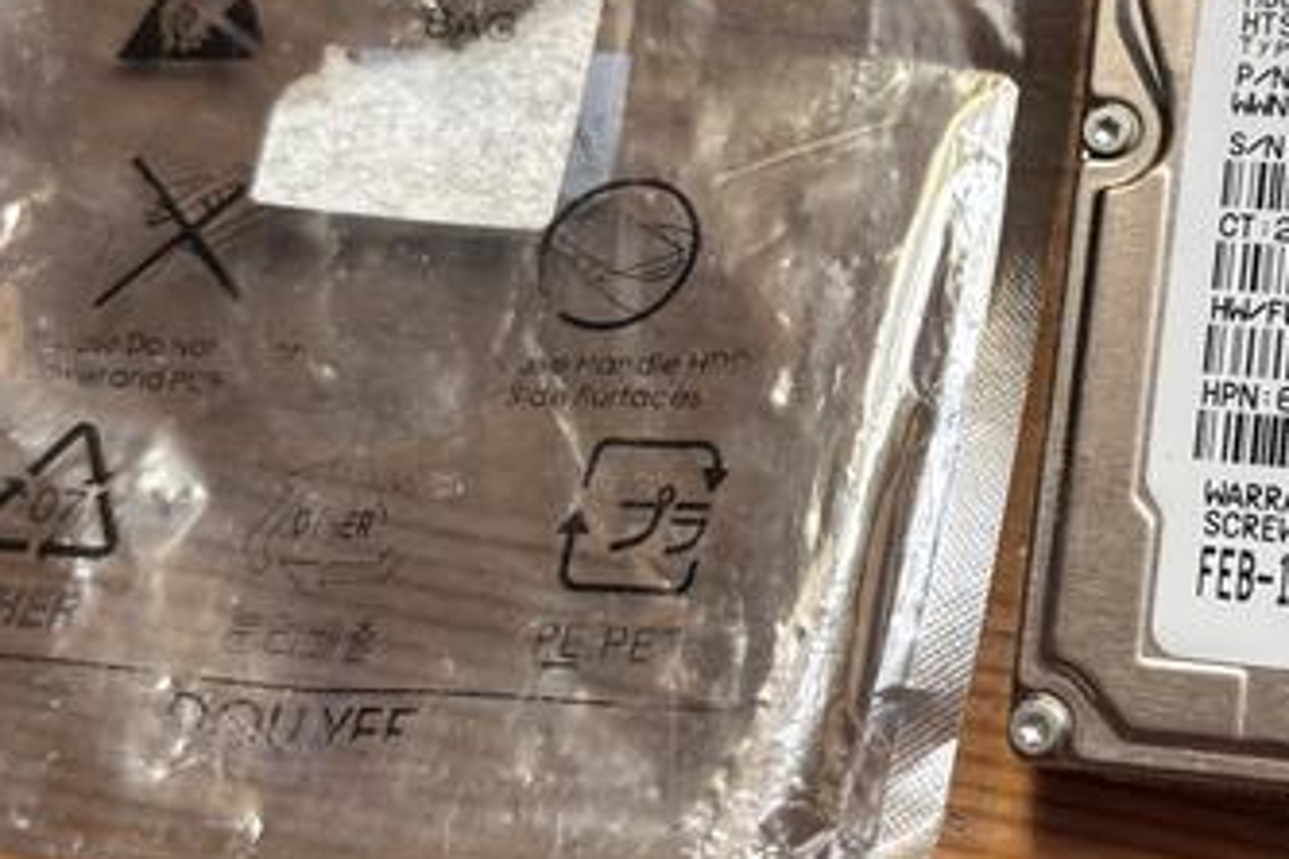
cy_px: 255
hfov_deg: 29.9
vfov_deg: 20.8
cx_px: 1115
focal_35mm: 65
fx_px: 2327
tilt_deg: -71.6
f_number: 1.6
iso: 40
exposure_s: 1/149
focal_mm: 5.96
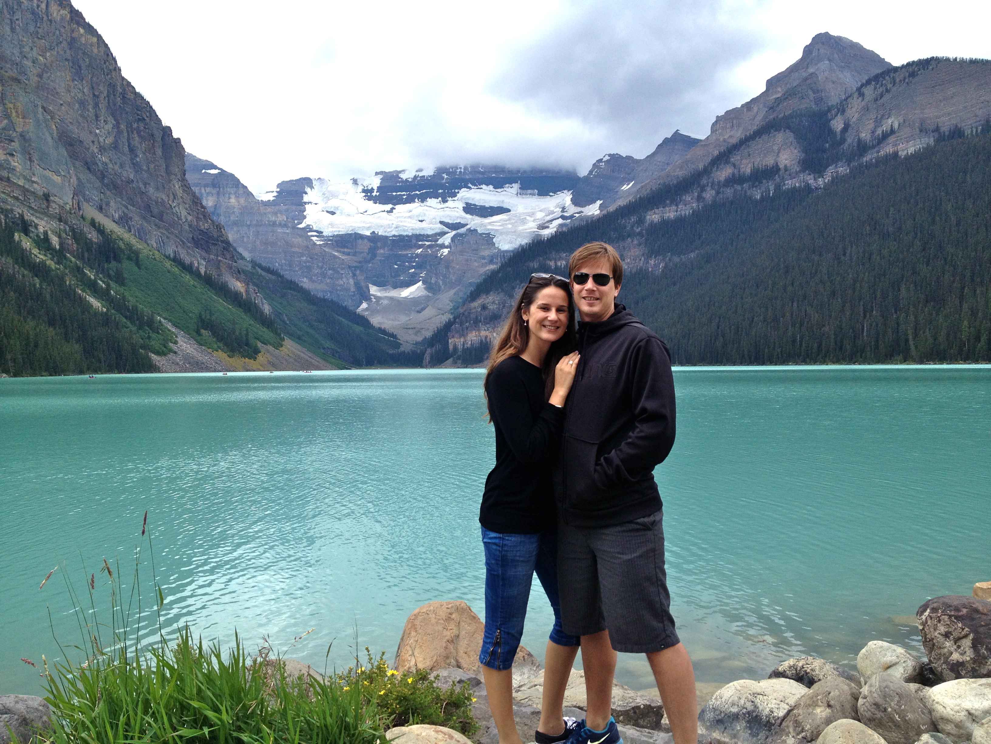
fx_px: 1002
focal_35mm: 35
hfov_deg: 52.6
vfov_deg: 40.7
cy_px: 372
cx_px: 496
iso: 50
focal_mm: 4.28
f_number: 2.4
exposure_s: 1/627
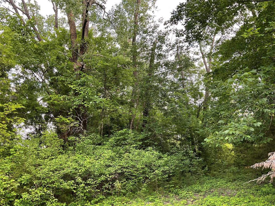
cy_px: 103
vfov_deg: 48.2
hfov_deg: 61.7
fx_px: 230
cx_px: 138
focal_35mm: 29
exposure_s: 1/120
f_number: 1.8
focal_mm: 3
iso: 40
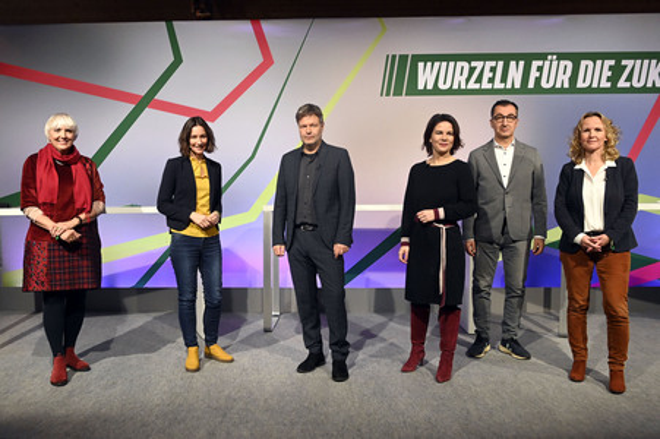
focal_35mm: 29
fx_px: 531
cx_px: 330
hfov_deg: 63.7
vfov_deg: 44.9
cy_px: 220
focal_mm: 29
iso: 8000
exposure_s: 1/400
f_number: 6.3
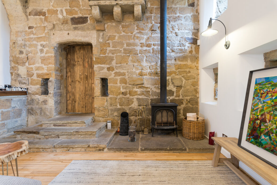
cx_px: 138
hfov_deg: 90.0
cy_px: 92
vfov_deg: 67.4
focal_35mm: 18
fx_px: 139
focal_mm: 18
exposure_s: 1.3
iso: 200
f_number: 9
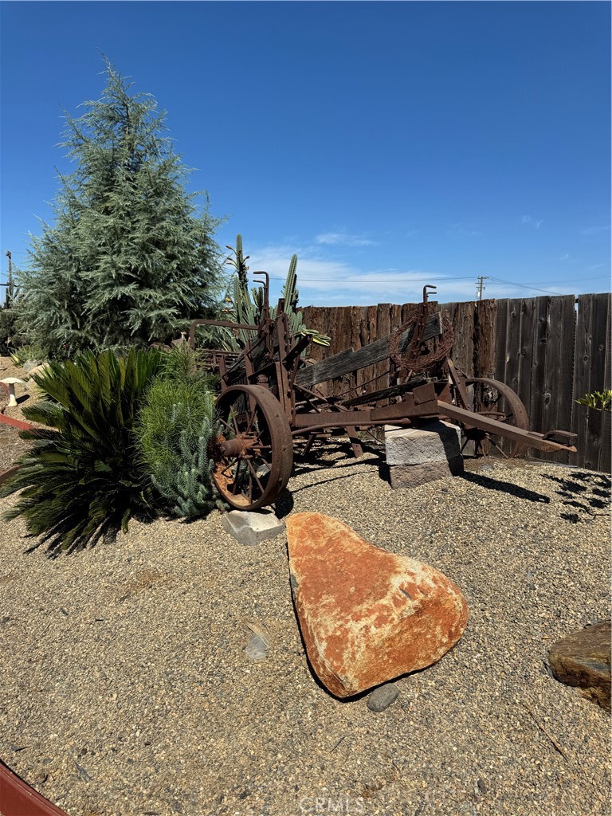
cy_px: 408
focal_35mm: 24
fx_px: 566
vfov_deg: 71.6
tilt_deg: -5.8
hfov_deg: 56.8
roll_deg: -0.6
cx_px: 306
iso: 80
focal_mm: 6.76
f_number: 1.78
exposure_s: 1/6410
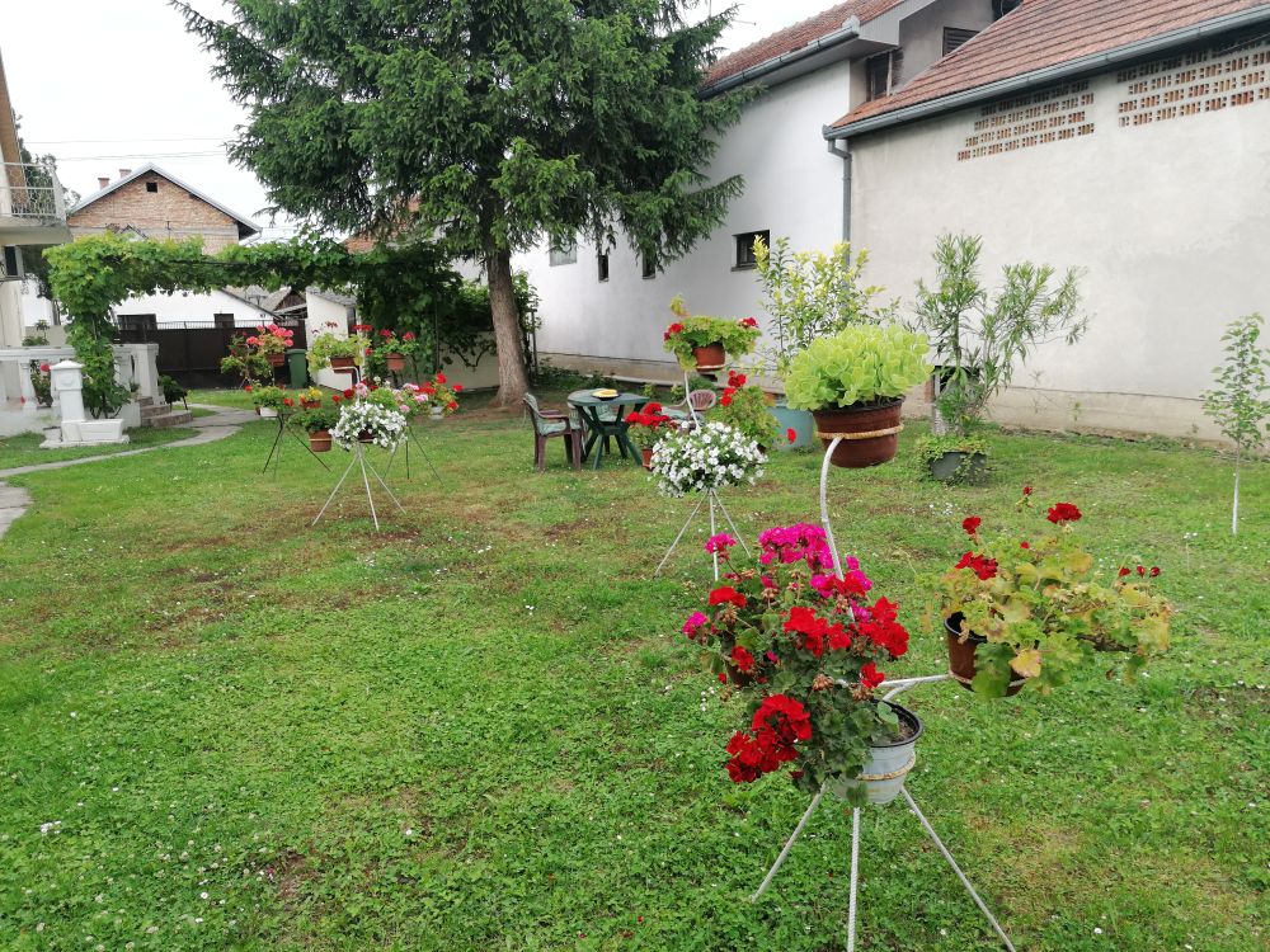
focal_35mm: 27
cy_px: 476
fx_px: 991
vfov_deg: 51.4
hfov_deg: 65.3
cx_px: 635
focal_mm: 4.75
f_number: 1.8
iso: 50
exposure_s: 1/306
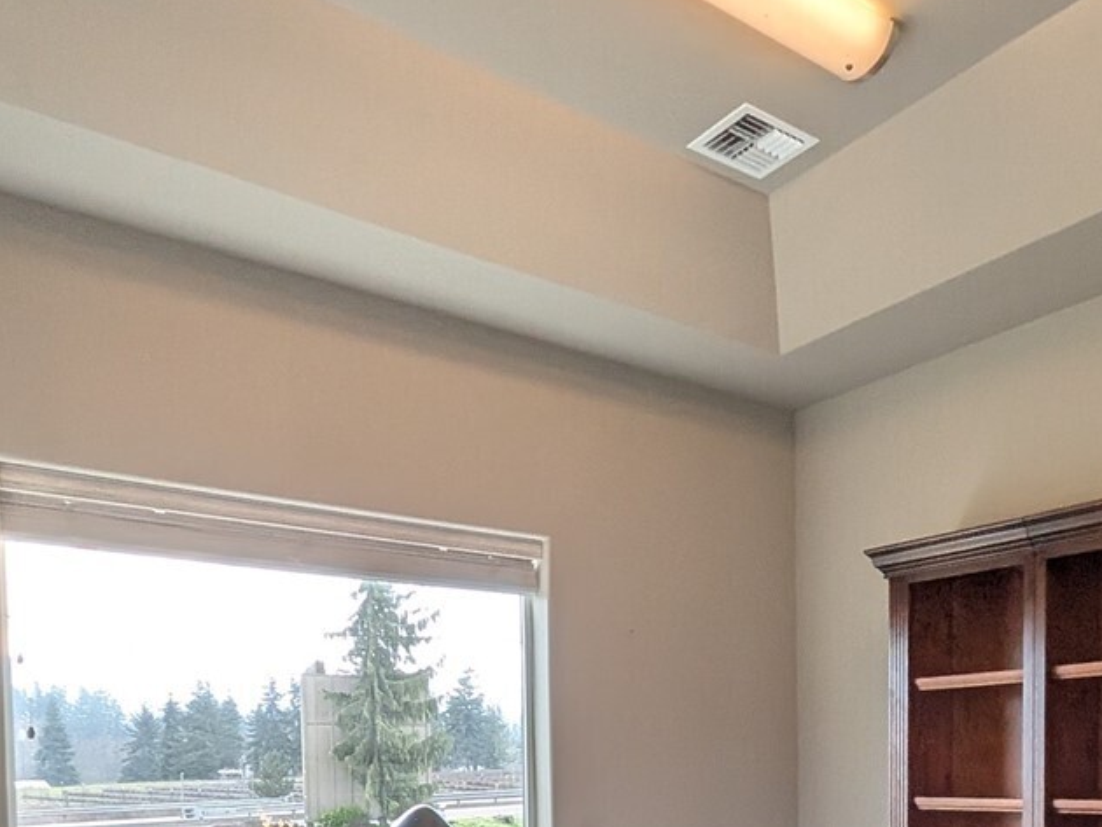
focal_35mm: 33
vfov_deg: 38.6
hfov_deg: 53.2
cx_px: 810
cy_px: 810
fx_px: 1051
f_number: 2.2
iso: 35
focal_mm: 1.54
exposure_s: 1/85.6
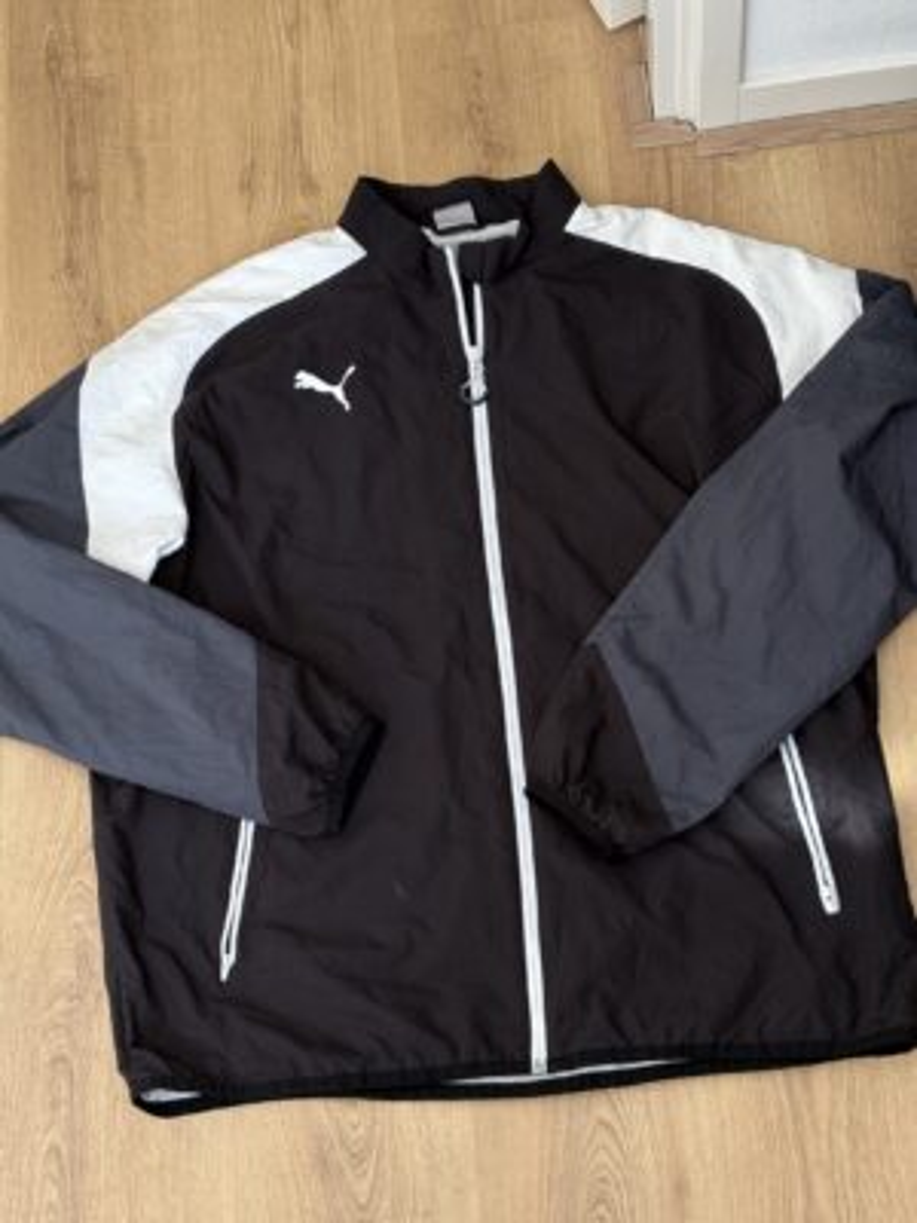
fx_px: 1837
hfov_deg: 28.0
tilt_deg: -67.8
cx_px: 458
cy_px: 612
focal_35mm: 52
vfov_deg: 36.8
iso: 50
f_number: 1.6
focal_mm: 5.96
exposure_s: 1/108
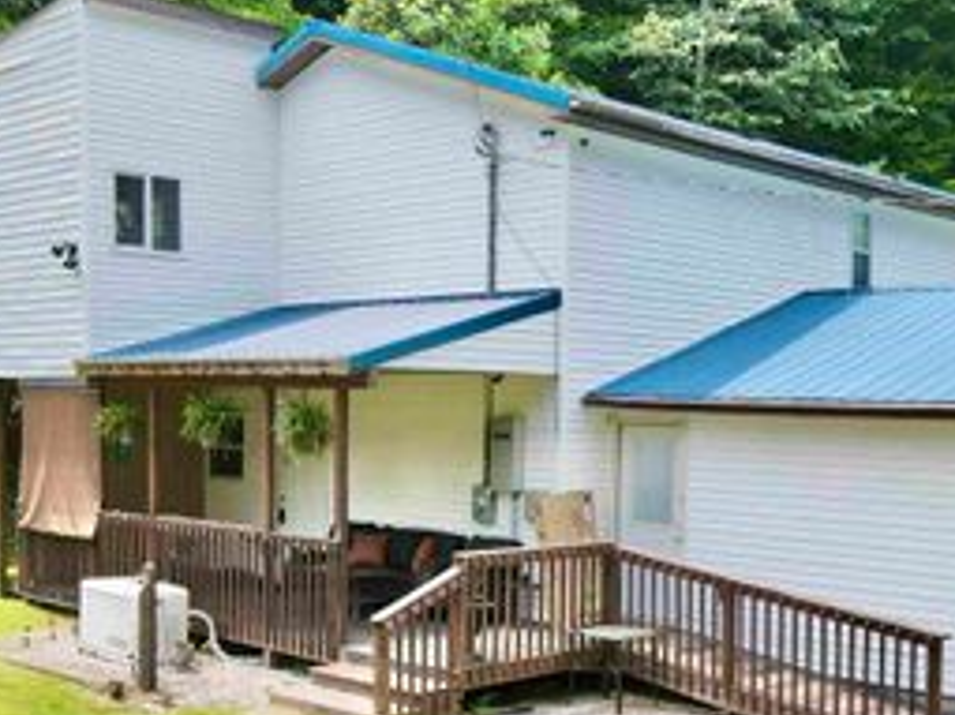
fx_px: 1296
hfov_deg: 40.1
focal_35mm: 47
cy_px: 503
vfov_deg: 30.5
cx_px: 607
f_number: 2.8
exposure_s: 1/320
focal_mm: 4.5
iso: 100
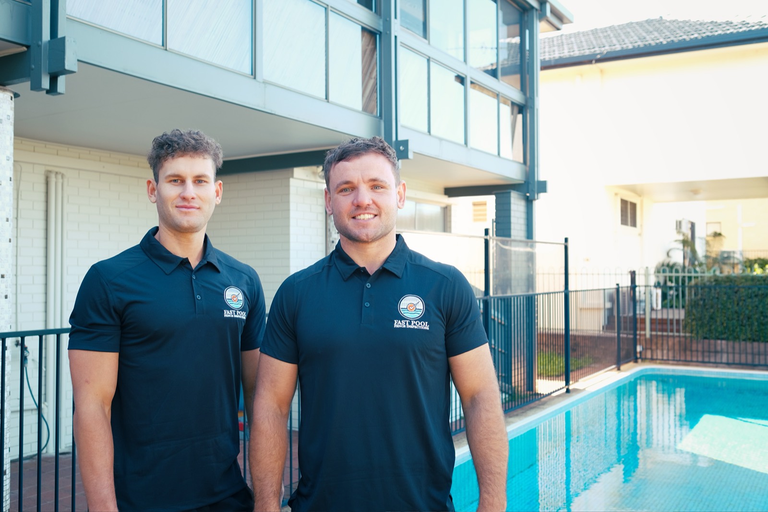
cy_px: 256
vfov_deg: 37.8
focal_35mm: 35
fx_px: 746
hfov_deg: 54.4
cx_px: 384
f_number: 3.6
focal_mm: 23
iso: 200
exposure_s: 1/100
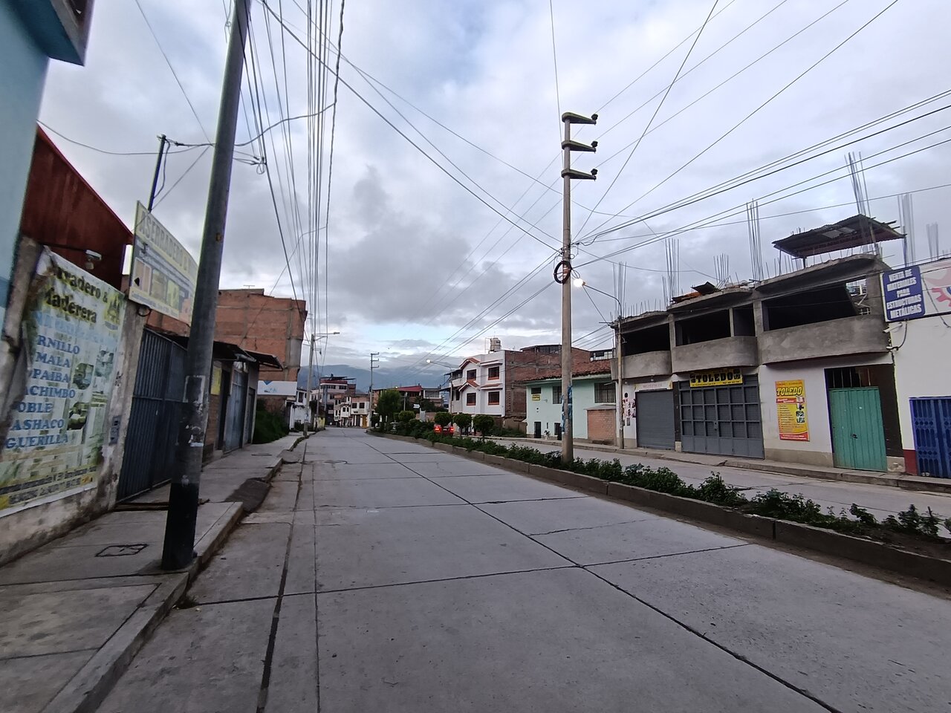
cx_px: 476
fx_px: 467
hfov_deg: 91.0
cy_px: 356
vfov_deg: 74.7
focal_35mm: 17
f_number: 2.2
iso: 100
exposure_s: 1/141
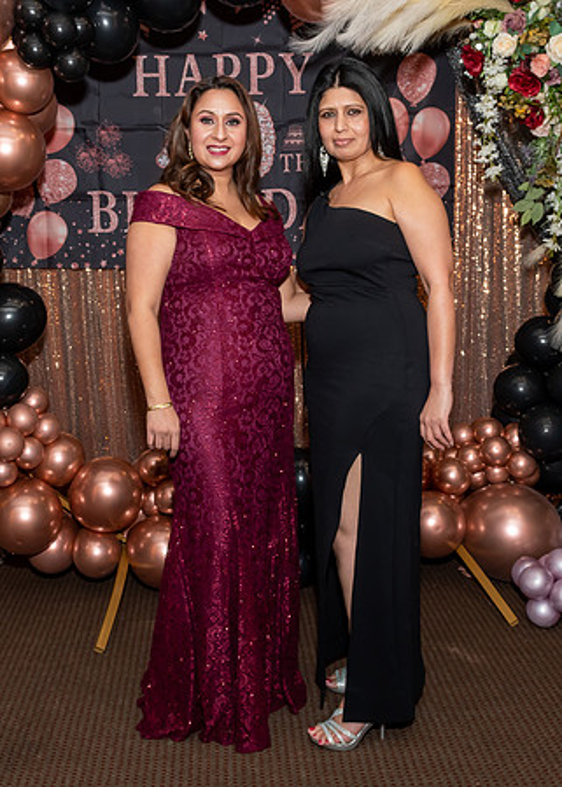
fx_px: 921
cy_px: 360
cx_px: 242
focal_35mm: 41
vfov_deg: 46.3
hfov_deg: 33.9
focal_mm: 17
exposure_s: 1/250
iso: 500
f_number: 8
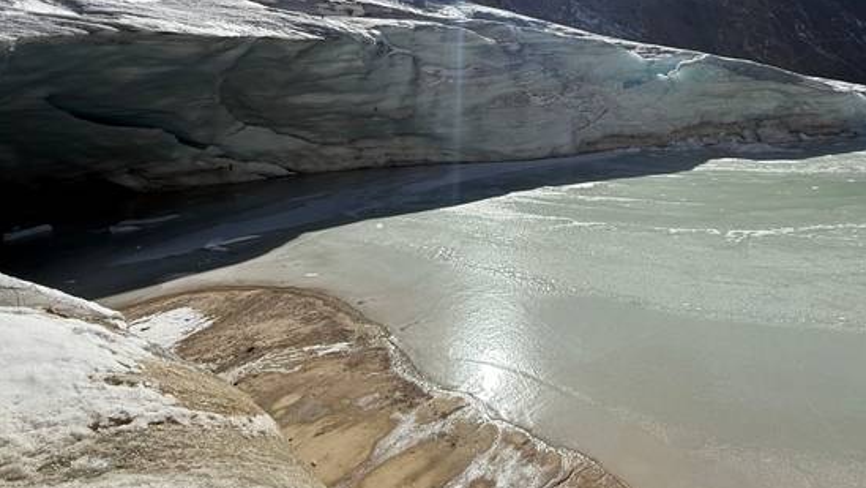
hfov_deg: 86.3
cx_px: 478
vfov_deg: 54.9
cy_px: 167
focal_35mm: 20
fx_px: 459
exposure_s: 1/4425
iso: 50
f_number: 2.2
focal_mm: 2.22
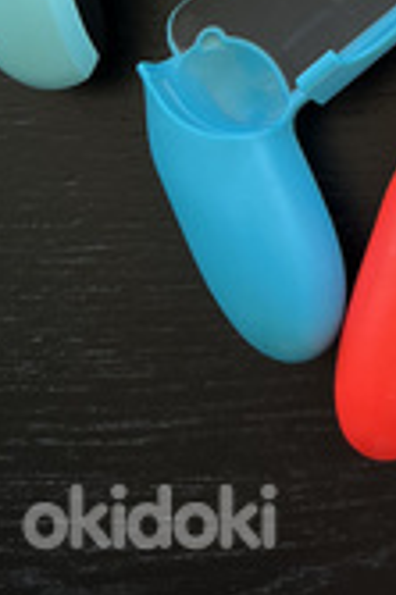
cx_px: 590
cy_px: -249
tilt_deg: -77.1
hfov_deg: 15.5
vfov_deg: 21.7
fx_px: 1339
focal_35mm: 81
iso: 125
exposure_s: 1/121
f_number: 1.5
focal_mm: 5.7
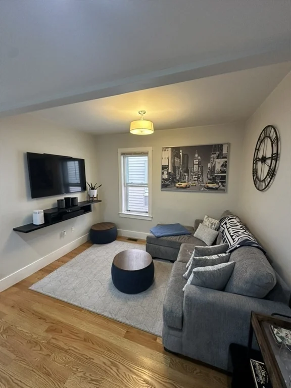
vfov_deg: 102.1
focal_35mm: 14
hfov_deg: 85.7
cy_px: 194
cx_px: 146
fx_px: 157
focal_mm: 2.22
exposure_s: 1/60
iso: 160
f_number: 2.2
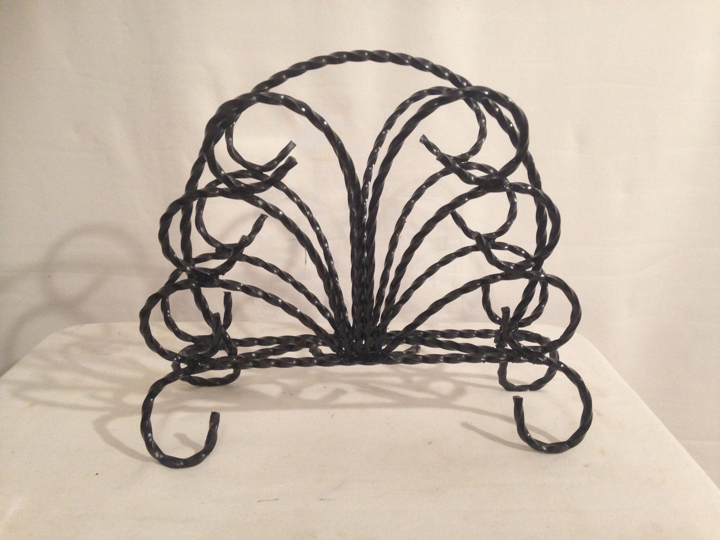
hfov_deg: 55.4
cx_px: 360
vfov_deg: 42.9
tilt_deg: -16.2
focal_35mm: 33
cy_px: 270
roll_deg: -0.9
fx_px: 686
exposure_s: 1/20
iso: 200
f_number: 2.4
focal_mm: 4.12
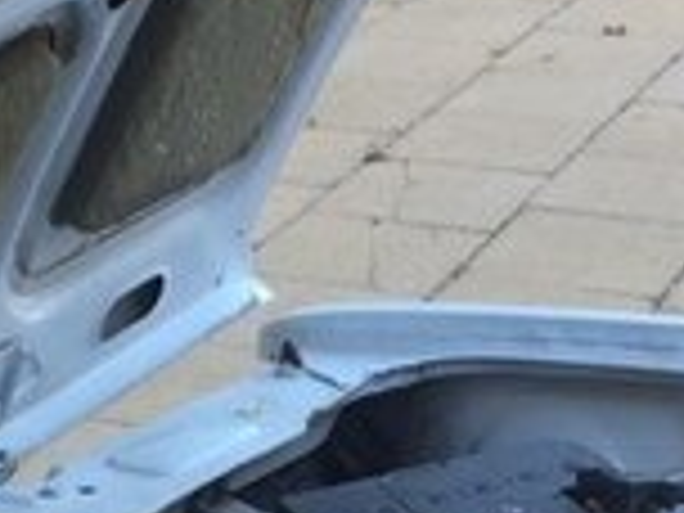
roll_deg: +0.8
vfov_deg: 11.4
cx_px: 238
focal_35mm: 126
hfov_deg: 15.6
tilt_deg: -26.8
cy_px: 686
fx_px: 2490
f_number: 2.2
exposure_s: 1/50
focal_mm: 4.15
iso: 32
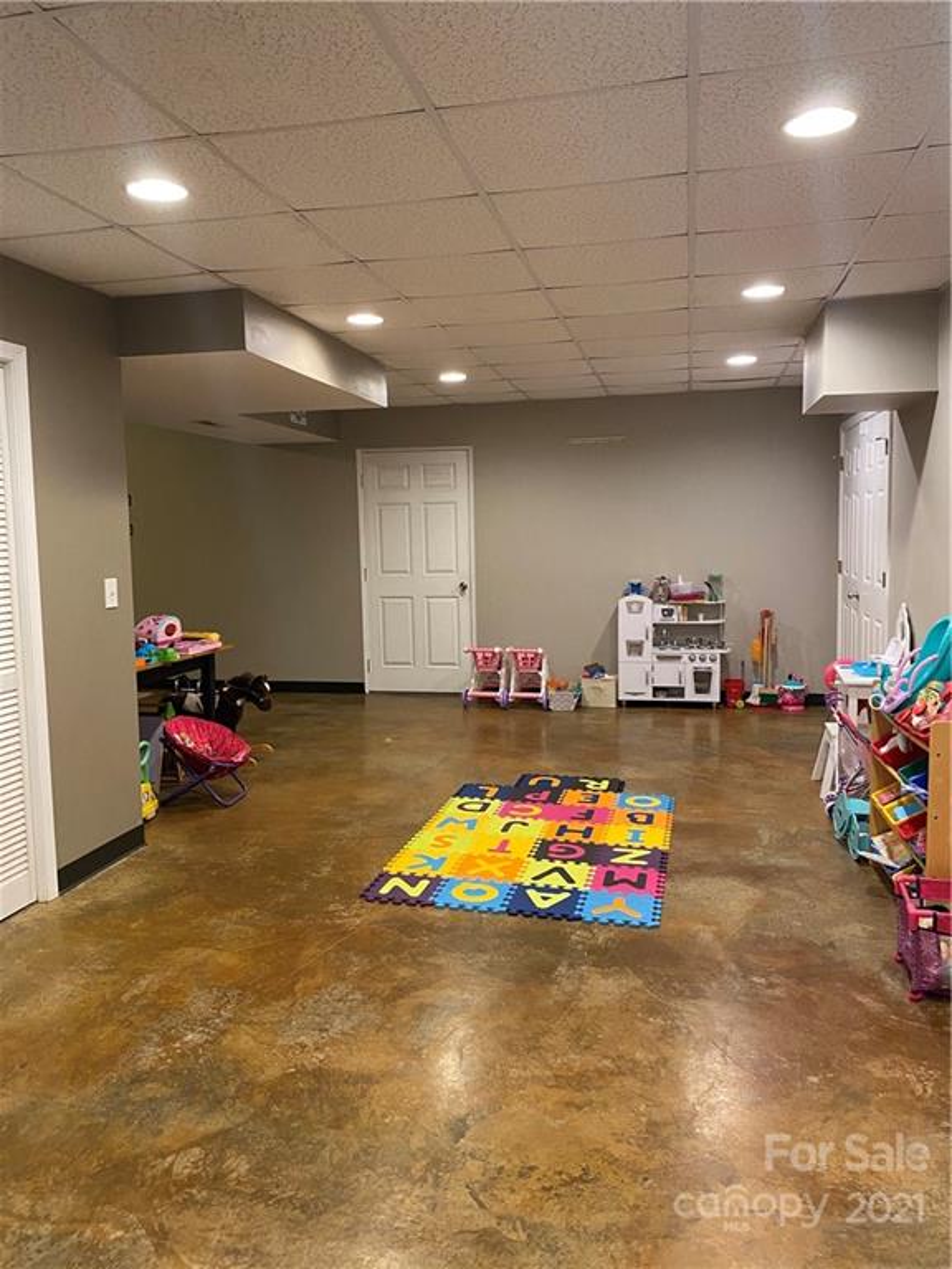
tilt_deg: -5.2
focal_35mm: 26
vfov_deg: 67.3
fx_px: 953
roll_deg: +0.8
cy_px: 634
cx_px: 476
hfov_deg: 53.1
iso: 320
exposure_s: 1/60
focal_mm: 4.25
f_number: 1.8
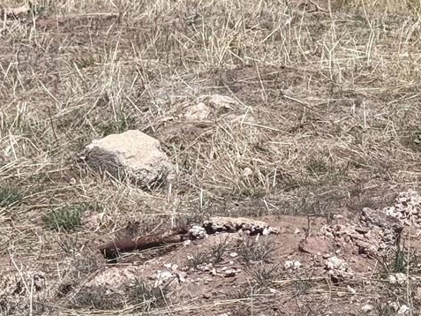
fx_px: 1959
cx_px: 652
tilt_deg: -19.8
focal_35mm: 161
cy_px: -62
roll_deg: +4.0
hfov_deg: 11.7
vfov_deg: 9.1
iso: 64
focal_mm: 6.76
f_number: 1.78
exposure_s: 1/5376
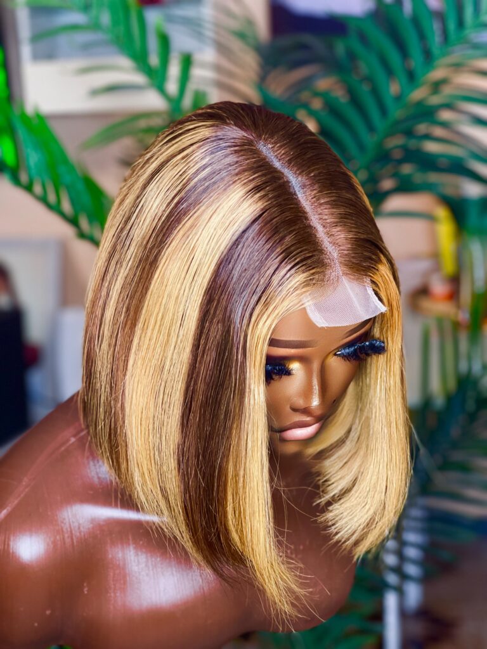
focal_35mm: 64
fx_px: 1201
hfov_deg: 22.9
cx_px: 244
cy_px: 324
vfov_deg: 30.3
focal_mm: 7.5
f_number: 2.2
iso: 160
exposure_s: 1/40
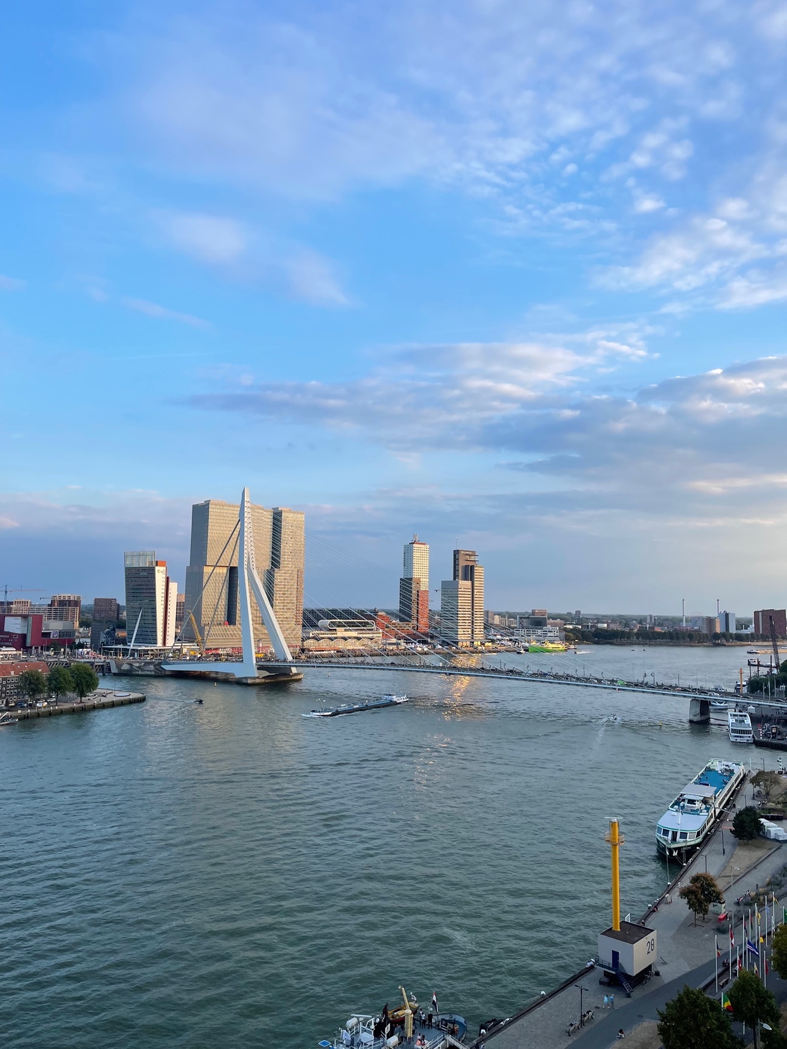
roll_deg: -0.1
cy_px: 524
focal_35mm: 26
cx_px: 394
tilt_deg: +6.2
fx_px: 788
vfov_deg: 67.3
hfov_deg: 53.1
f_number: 1.6
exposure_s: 1/969
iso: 32
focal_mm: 5.1
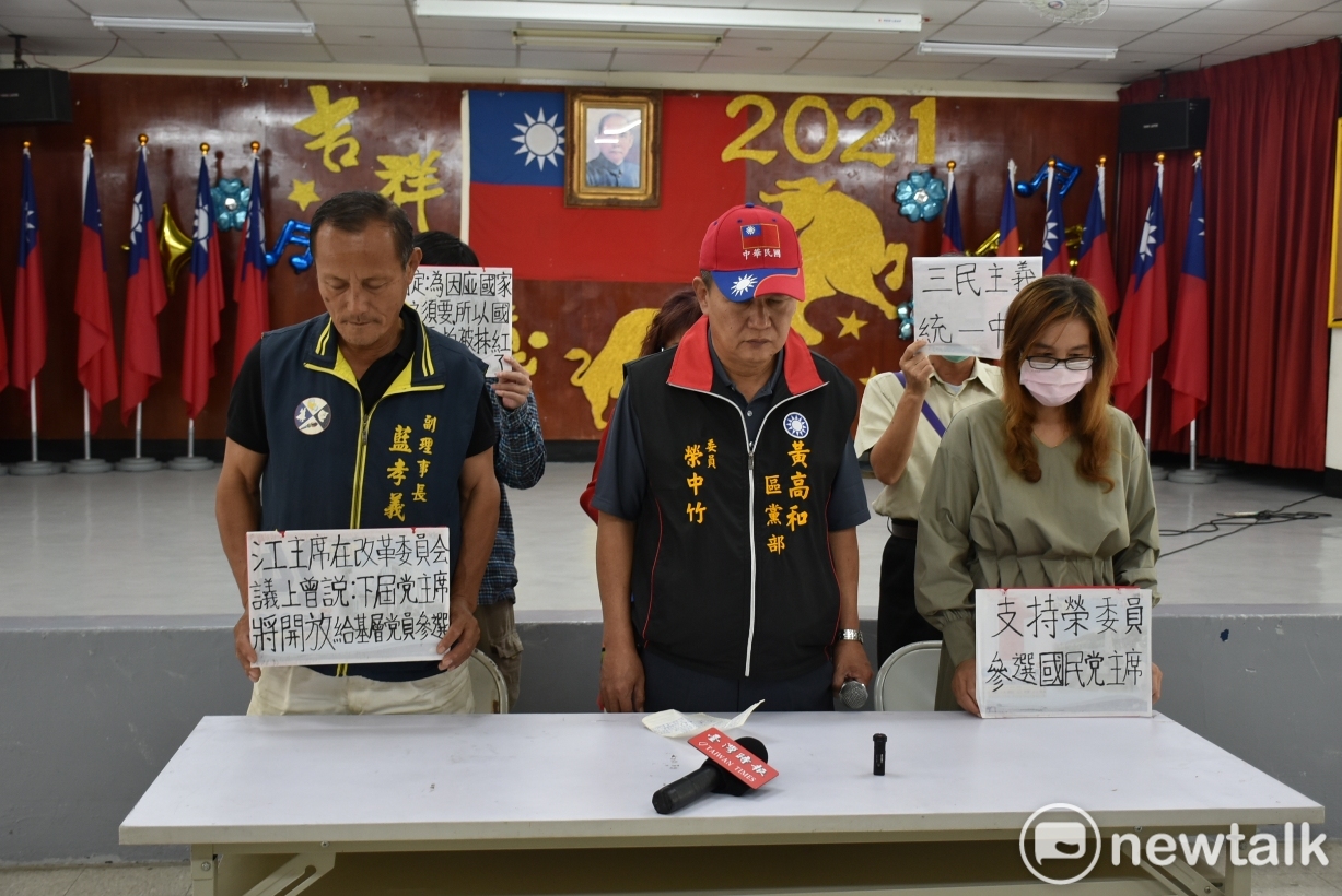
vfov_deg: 34.3
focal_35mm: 39
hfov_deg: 49.5
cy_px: 448
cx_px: 671
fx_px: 1455
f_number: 4
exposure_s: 1/60
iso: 450
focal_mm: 26
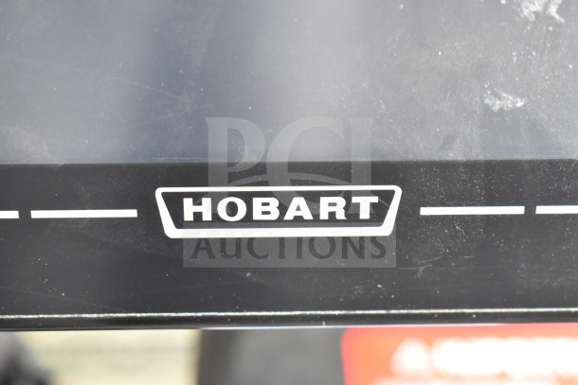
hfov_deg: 28.1
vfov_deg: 18.9
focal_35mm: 72
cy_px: 192
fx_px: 1156
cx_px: 289
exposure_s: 1/80
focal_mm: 48
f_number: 5.3
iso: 2200
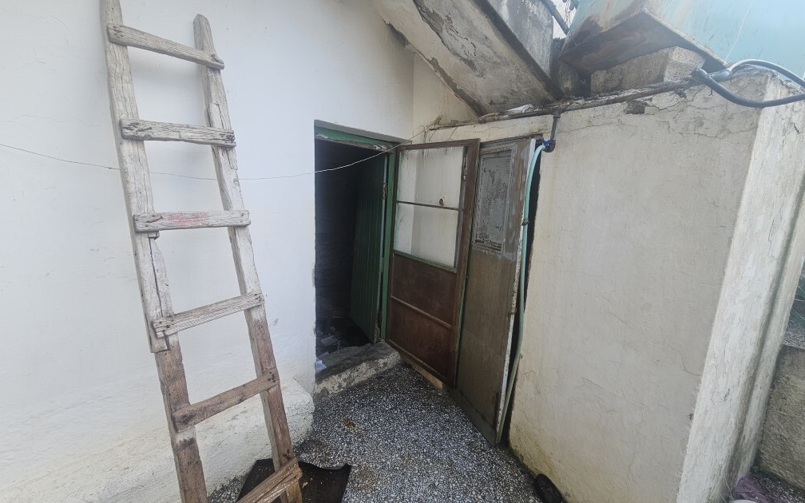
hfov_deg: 105.3
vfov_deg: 78.6
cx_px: 404
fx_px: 307
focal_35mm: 14
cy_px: 251
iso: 50
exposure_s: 1/120
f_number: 2.2
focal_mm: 2.2
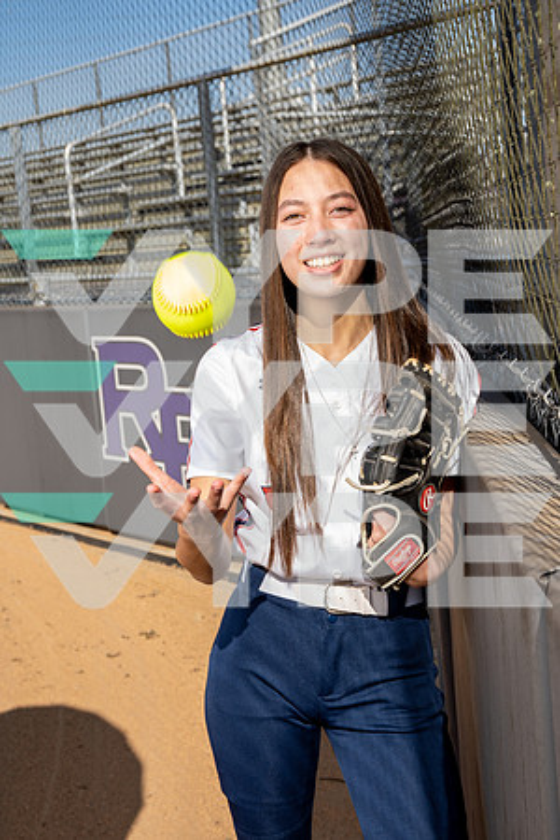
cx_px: 280
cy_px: 420
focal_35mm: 52
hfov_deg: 26.0
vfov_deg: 38.2
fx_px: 1213
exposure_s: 1/250
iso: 125
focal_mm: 52
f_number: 8
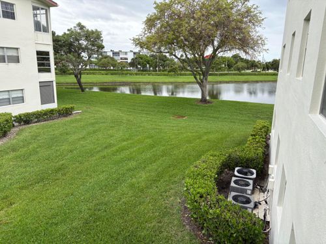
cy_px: 122
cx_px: 163
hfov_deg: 67.3
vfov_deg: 53.1
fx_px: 245
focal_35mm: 26
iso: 50
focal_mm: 5.96
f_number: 1.6
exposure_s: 1/884
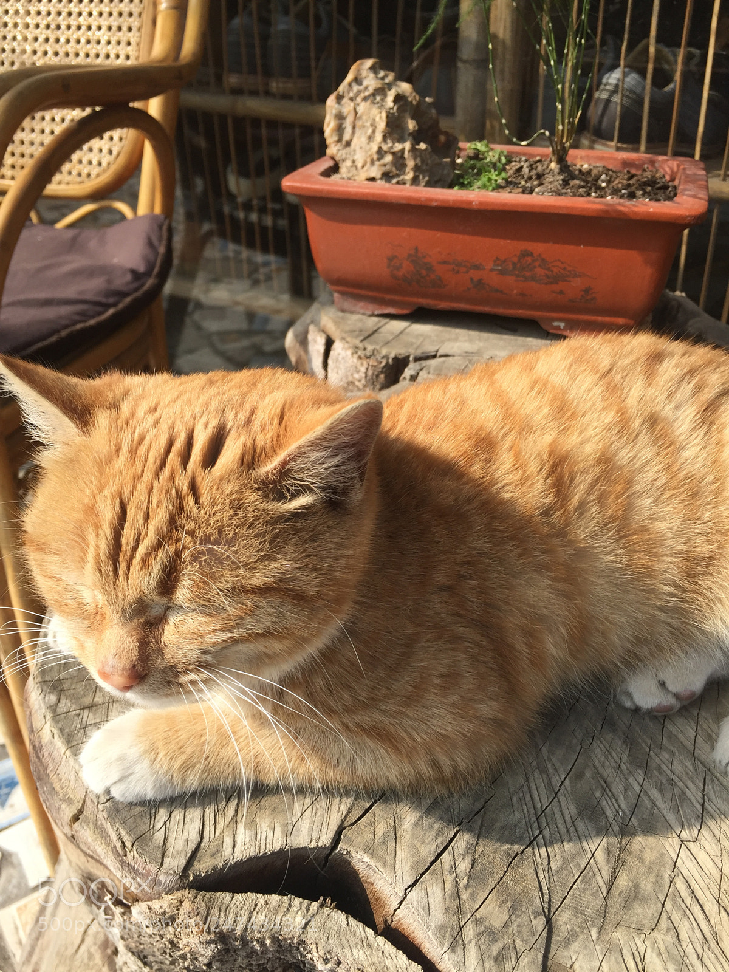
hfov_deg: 48.2
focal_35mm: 29
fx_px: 814
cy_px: 486
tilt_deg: -31.8
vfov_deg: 61.7
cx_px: 364
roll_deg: -0.8
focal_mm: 4.15
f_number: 2.2
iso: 32
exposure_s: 1/942
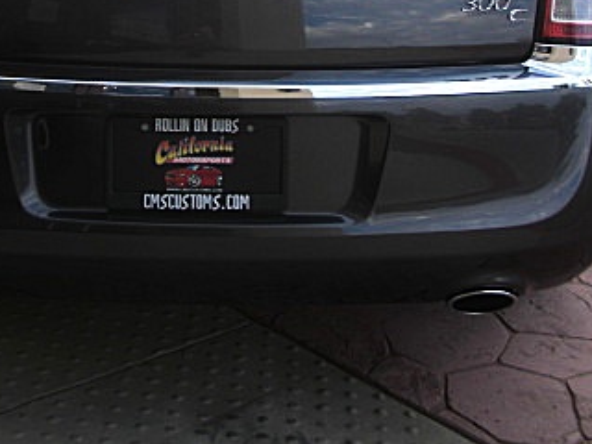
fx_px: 1231
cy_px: 4
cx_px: 194
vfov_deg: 19.8
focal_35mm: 72
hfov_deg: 26.9
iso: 50
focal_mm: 6.3
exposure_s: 1/100
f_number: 2.8
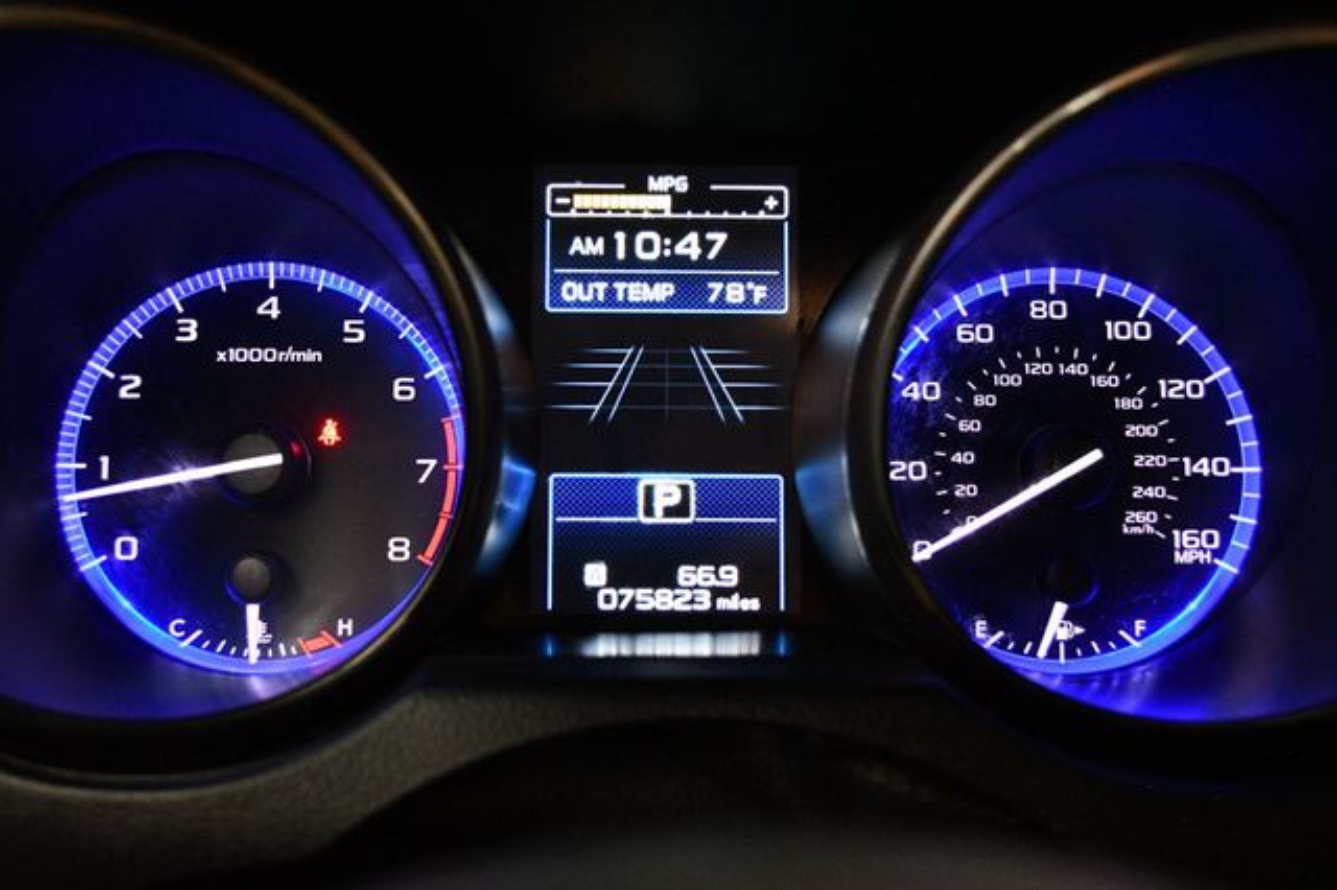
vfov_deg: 36.8
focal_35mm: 36
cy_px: 445
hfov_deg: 53.2
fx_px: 1336
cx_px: 668
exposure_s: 1/60
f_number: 4
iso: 3200
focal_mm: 24
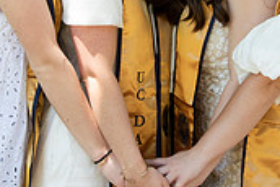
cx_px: 160
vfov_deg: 7.2
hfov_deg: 10.9
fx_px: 1471
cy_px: -15
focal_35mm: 189
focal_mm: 56
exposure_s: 1/320
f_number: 5.6
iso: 640
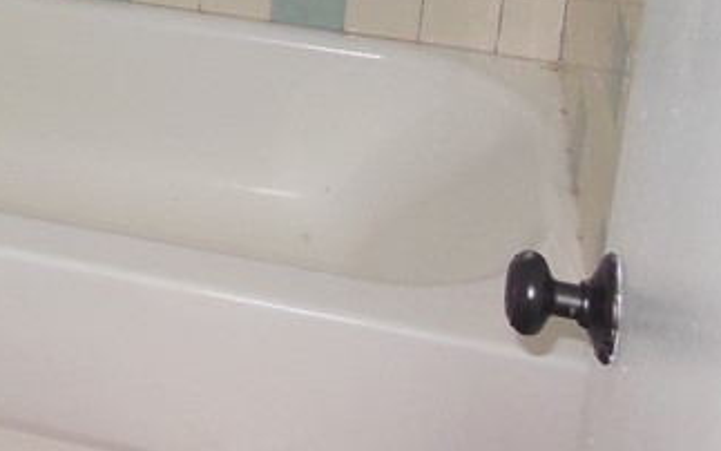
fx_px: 1651
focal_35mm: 84
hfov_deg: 22.0
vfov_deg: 14.5
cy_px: -228
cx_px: -228
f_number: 3.5
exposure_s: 1/25
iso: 200
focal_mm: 4.5
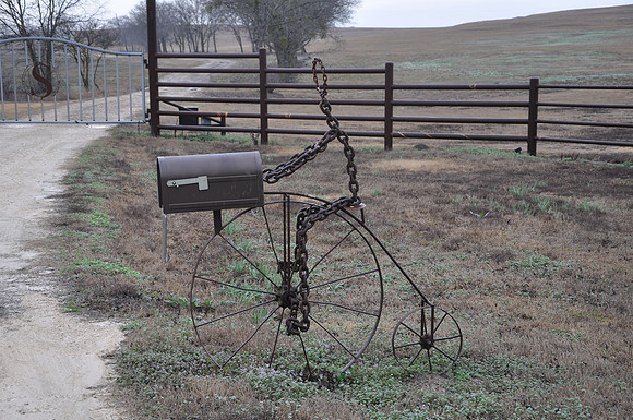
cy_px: 210
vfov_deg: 21.5
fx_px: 1106
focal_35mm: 63
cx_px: 316
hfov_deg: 31.9
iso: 200
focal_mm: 42
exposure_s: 1/40
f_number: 6.3
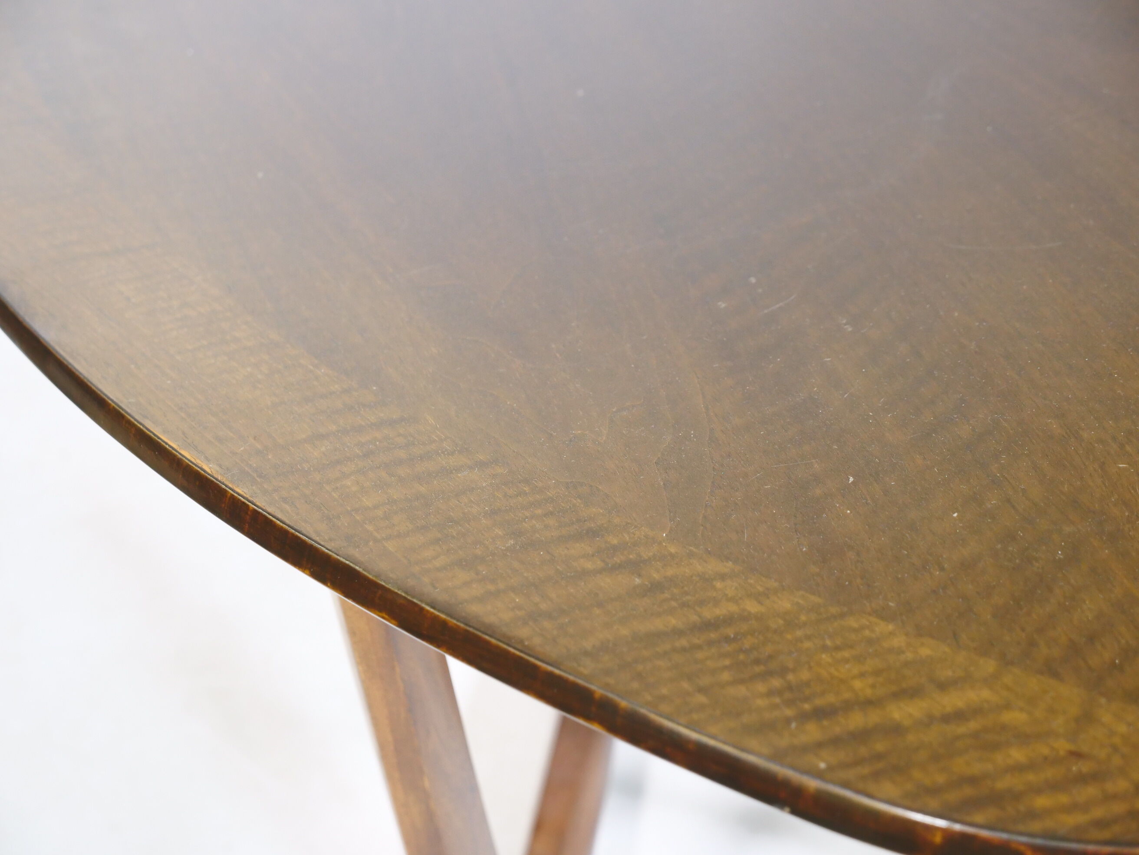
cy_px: 428
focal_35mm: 70
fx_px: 2303
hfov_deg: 27.8
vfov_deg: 21.0
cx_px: 570
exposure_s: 1/80
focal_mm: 35
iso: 1250
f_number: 3.5
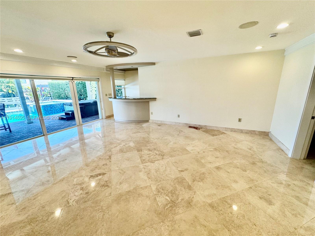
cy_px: 118
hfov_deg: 102.1
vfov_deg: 85.7
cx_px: 158
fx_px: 127
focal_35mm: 14
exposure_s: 1/120
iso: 125
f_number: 2.2
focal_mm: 2.22
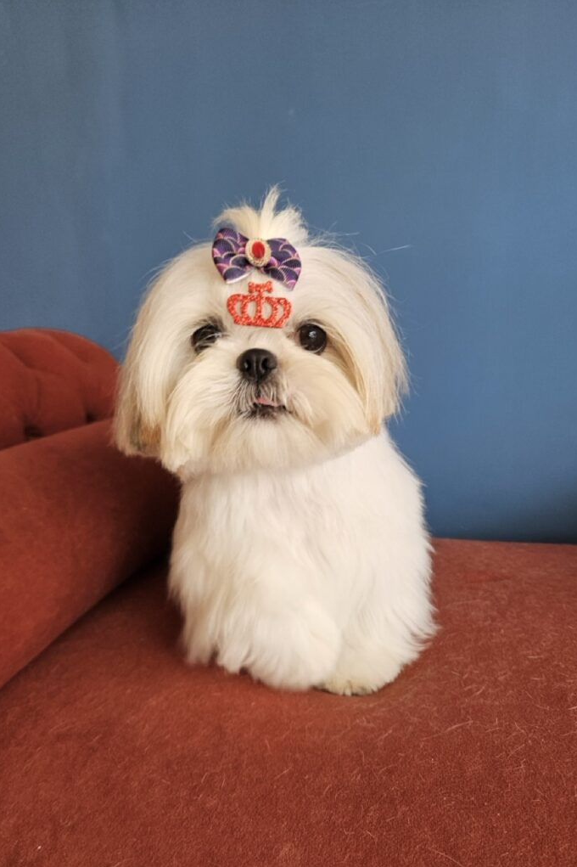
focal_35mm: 24
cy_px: 434
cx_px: 295
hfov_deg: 53.1
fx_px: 577
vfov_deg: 73.8
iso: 40
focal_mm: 5.4
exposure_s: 1/149
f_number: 1.8
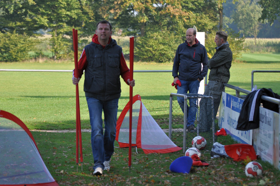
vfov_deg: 7.3
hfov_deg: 11.0
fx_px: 1457
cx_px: 140
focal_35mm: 188
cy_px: 93
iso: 400
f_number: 4.5
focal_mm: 125
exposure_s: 1/800
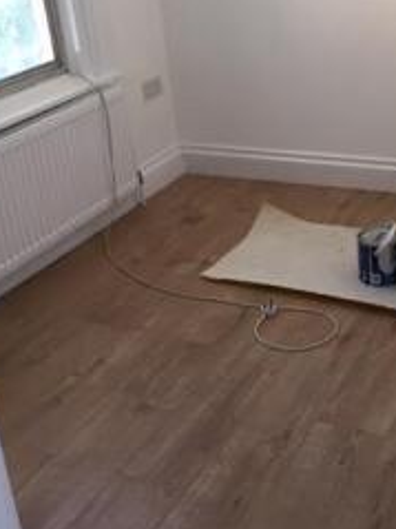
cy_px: 187
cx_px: 332
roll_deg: +1.3
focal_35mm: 53
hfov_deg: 26.8
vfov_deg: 35.9
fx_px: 809
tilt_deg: -20.5
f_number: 2.2
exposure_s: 1/33
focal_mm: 4.15
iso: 64
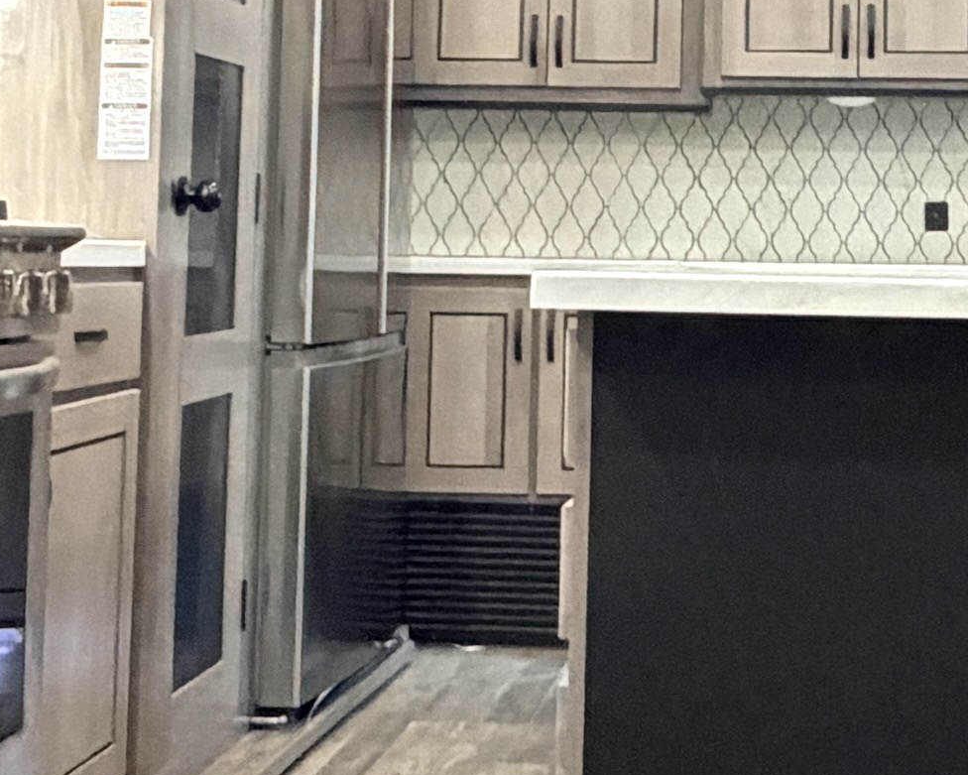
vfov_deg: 18.8
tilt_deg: +3.0
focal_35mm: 80
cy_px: 57
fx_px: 2292
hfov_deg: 23.5
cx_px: 770
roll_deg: +0.1
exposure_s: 1/60
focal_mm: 2.22
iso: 1000
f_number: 2.2
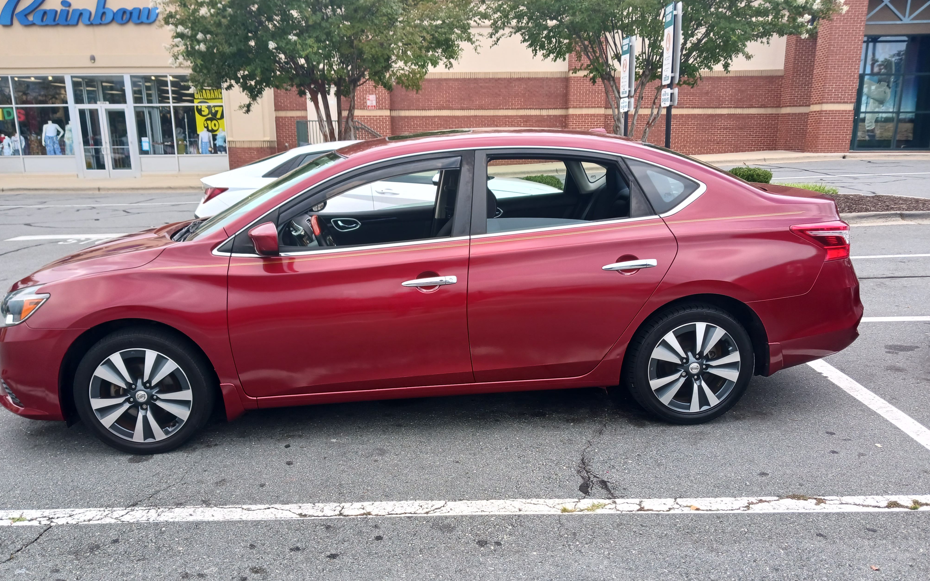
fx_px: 735
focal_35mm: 29
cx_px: 461
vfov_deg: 43.0
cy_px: 340
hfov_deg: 64.6
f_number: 1.8
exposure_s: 1/100
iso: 20
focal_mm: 4
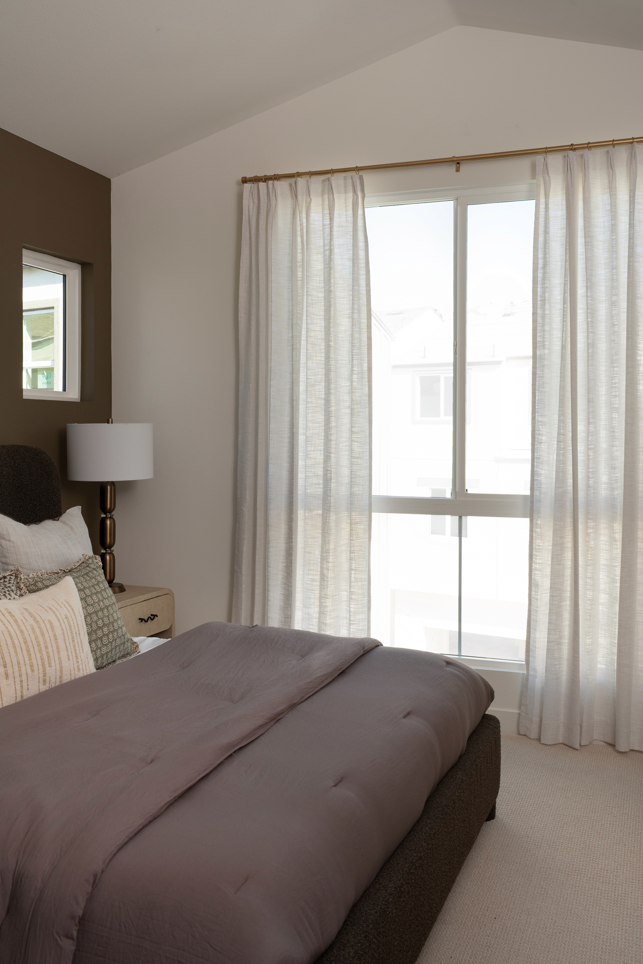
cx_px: 322
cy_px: 482
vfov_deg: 55.8
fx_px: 911
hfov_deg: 38.9
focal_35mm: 34
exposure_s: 1/80
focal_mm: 34
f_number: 8
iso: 160
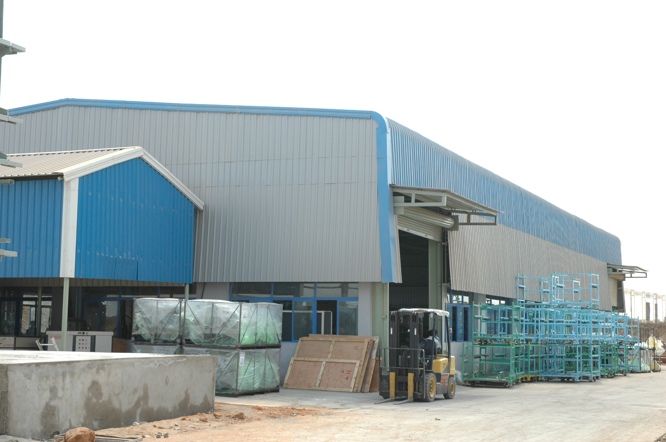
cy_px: 221
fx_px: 1109
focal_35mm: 60
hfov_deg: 33.4
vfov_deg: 22.6
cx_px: 333
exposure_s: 1/160
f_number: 8
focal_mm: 40
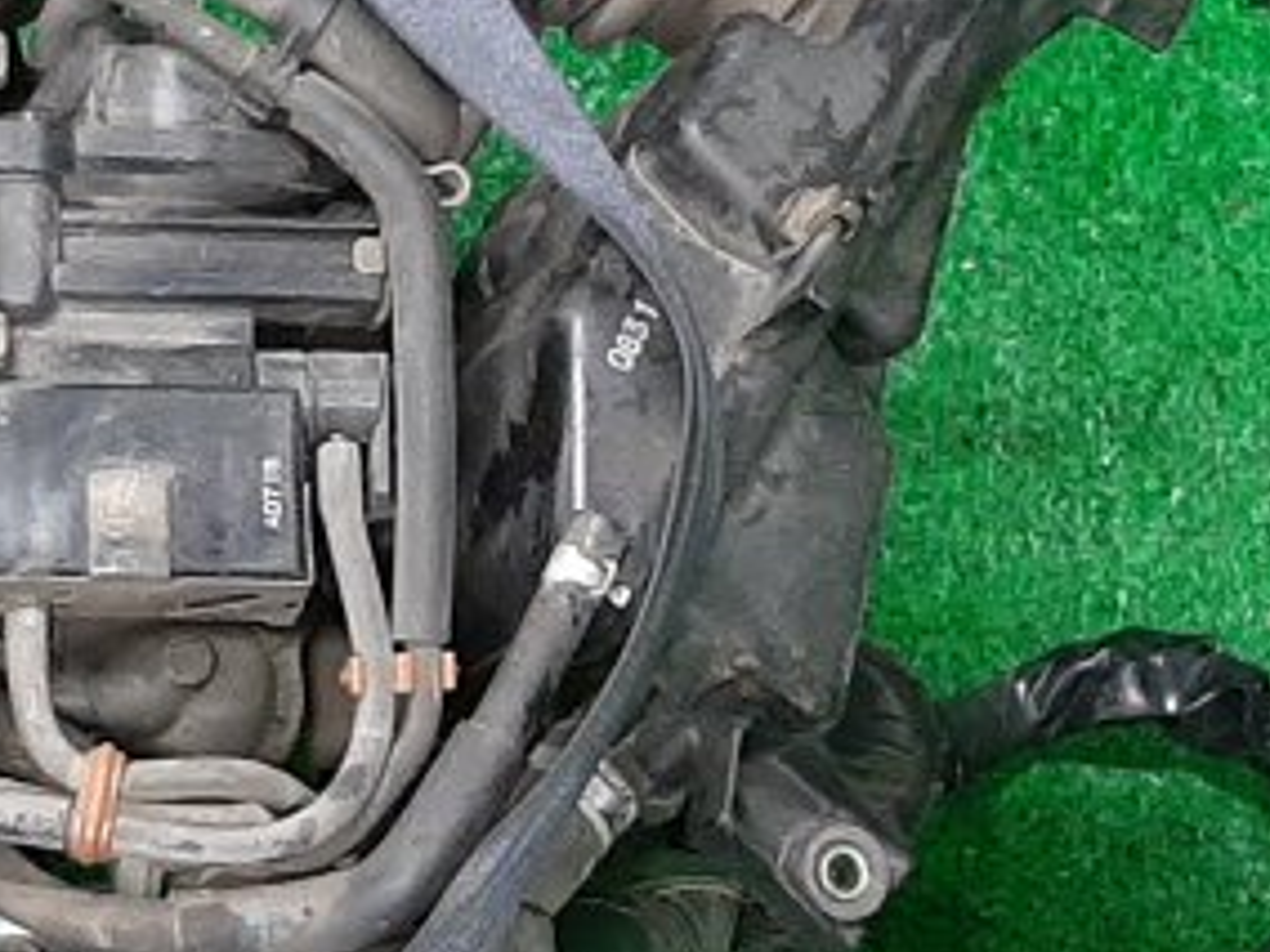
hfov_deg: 14.8
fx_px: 4843
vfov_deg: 11.1
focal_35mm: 132
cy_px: 898
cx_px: 170
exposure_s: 1/50
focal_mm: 3.93
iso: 225
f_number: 1.7
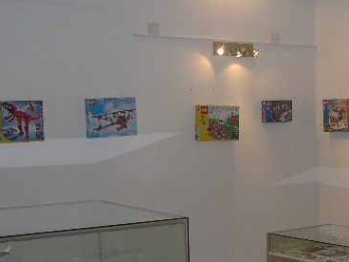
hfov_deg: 29.1
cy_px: 202
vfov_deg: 22.0
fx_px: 665
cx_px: 245
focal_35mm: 66
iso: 100
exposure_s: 1/60
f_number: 2.8
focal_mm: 8
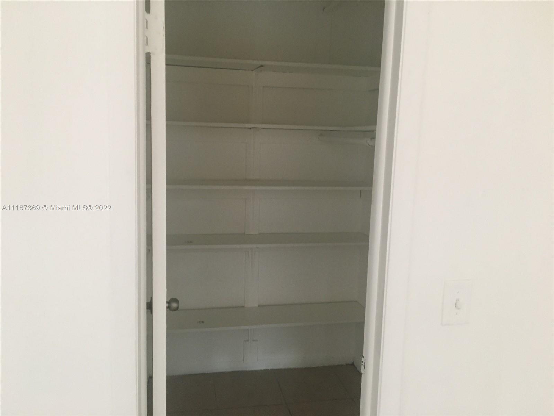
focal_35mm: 29
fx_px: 464
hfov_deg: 61.7
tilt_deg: -6.2
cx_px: 277
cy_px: 208
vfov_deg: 48.2
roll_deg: -0.8
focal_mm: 4.15
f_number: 2.2
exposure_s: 1/17
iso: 200
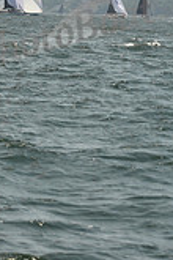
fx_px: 2177
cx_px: -106
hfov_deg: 4.5
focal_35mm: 302
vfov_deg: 6.7
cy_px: -191
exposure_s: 1/640
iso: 250
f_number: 7.1
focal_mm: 86
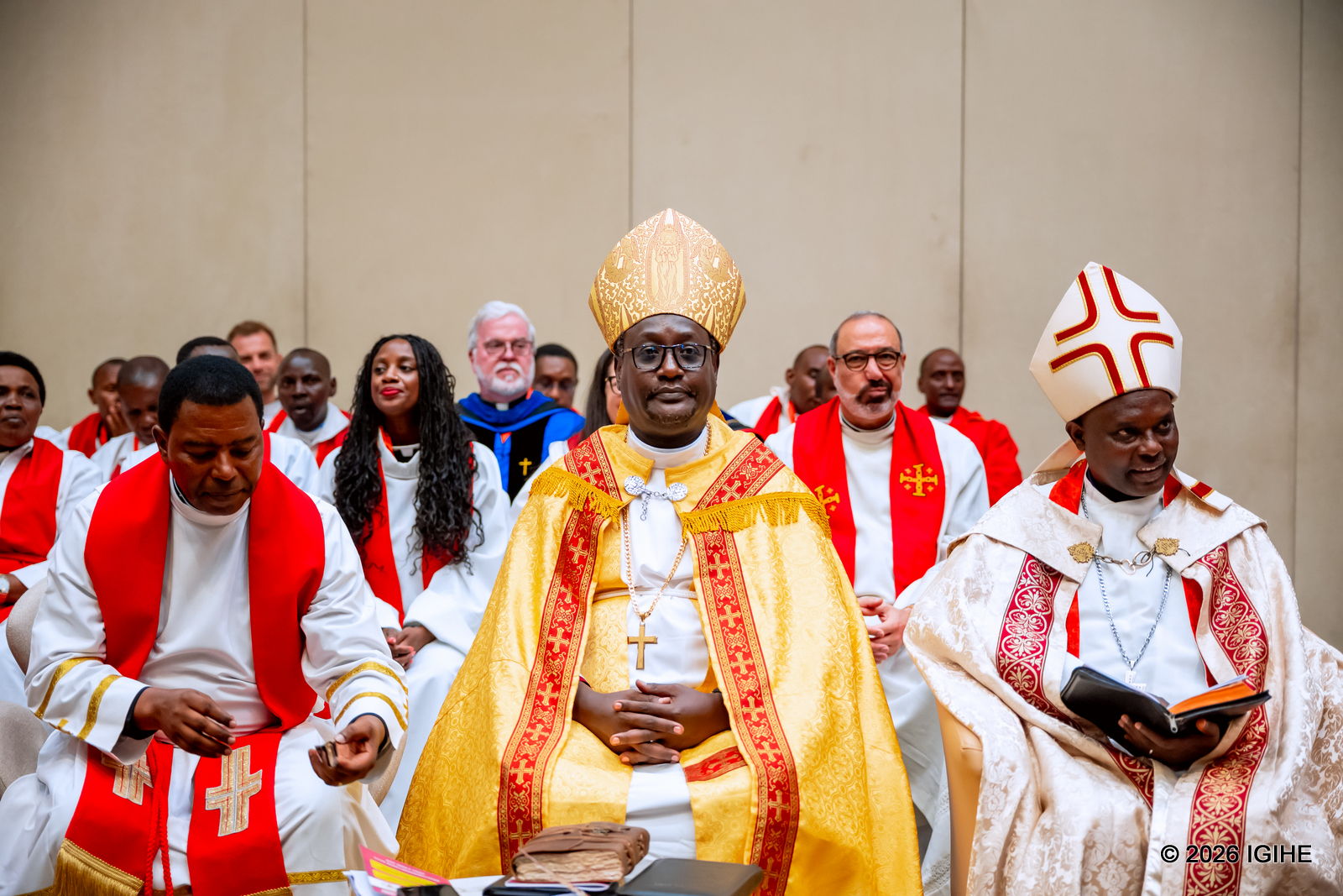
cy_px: 448
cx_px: 672
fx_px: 2201
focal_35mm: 59
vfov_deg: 23.0
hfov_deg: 33.9
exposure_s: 1/200
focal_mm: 59
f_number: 2.8
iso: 3200
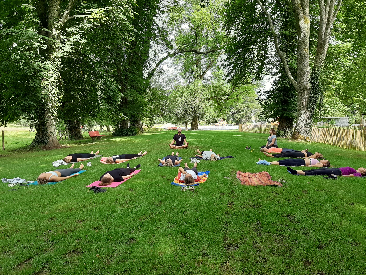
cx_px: 183
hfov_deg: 67.3
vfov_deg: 53.1
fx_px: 275
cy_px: 138
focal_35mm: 26
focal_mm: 3.93
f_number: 1.7
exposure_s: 1/271
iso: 40
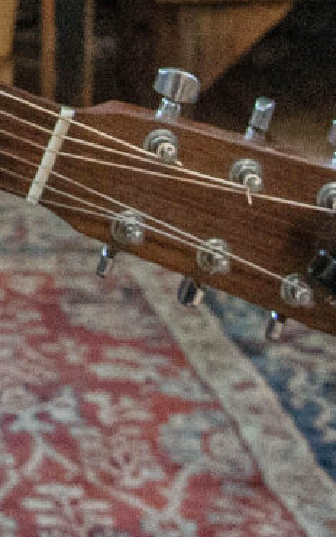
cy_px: -688
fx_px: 3090
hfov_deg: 5.8
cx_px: -708
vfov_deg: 9.1
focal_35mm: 211
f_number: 5
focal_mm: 30
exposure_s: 1/160
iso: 6400
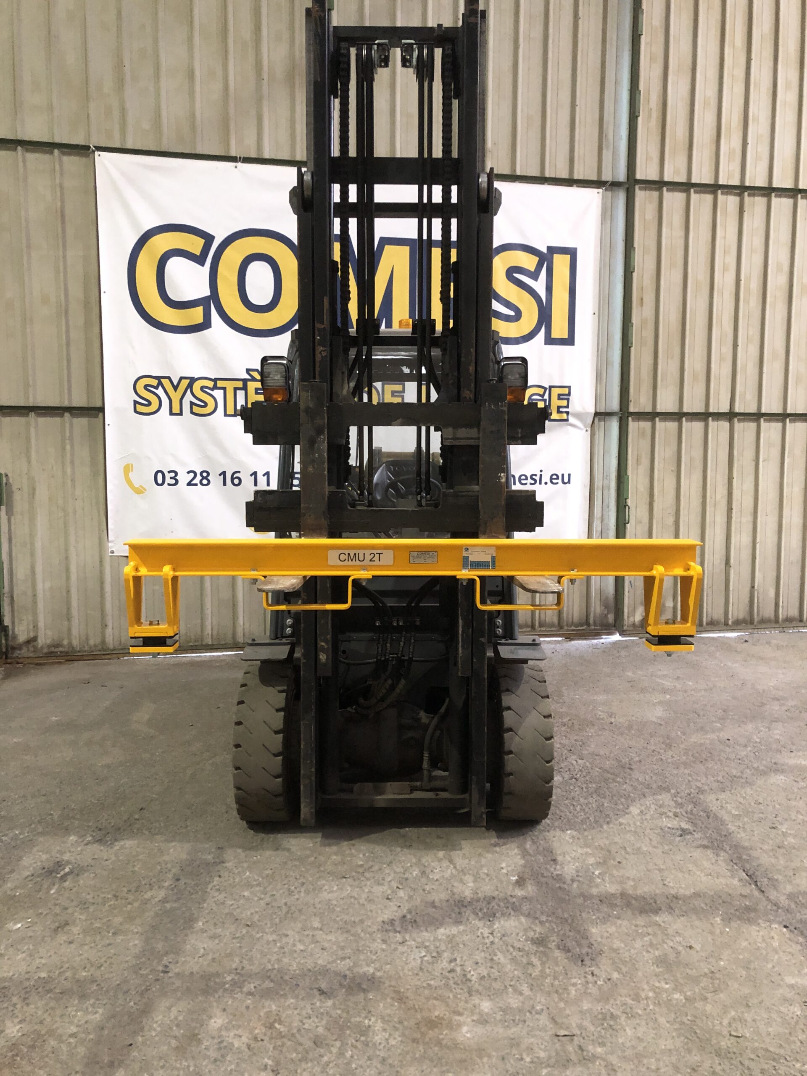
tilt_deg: -4.6
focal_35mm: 28
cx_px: 404
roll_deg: +0.0
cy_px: 538
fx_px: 870
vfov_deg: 63.4
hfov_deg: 49.7
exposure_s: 1/15
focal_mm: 4
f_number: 1.8
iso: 80
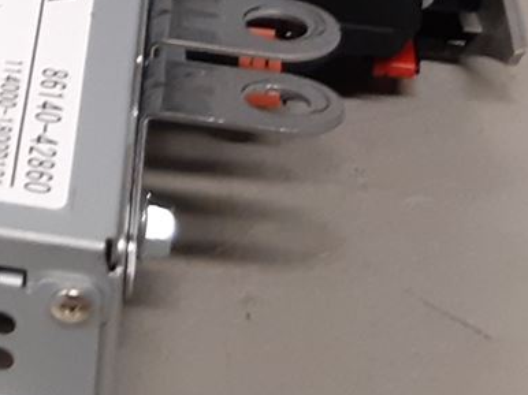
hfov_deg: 13.0
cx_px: -420
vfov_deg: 10.4
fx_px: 2104
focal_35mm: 138
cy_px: -183
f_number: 1.7
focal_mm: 3.93
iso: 125
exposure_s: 1/50
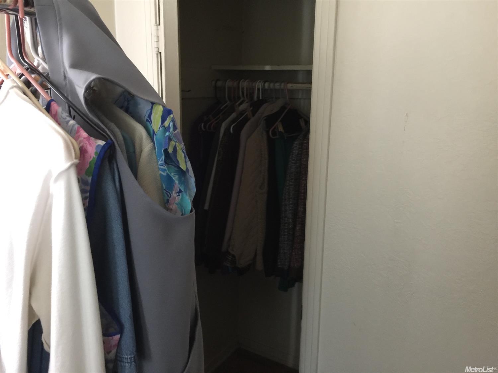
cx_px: 249
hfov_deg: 61.7
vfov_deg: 48.2
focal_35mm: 29
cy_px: 186
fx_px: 417
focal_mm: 4.15
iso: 80
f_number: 2.2
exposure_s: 1/4
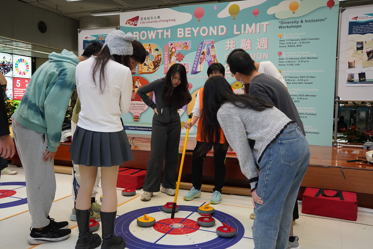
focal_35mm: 33
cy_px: 124
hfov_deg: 57.2
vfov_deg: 40.0
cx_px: 186
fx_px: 342
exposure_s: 1/250
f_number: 5
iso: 2500
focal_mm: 33
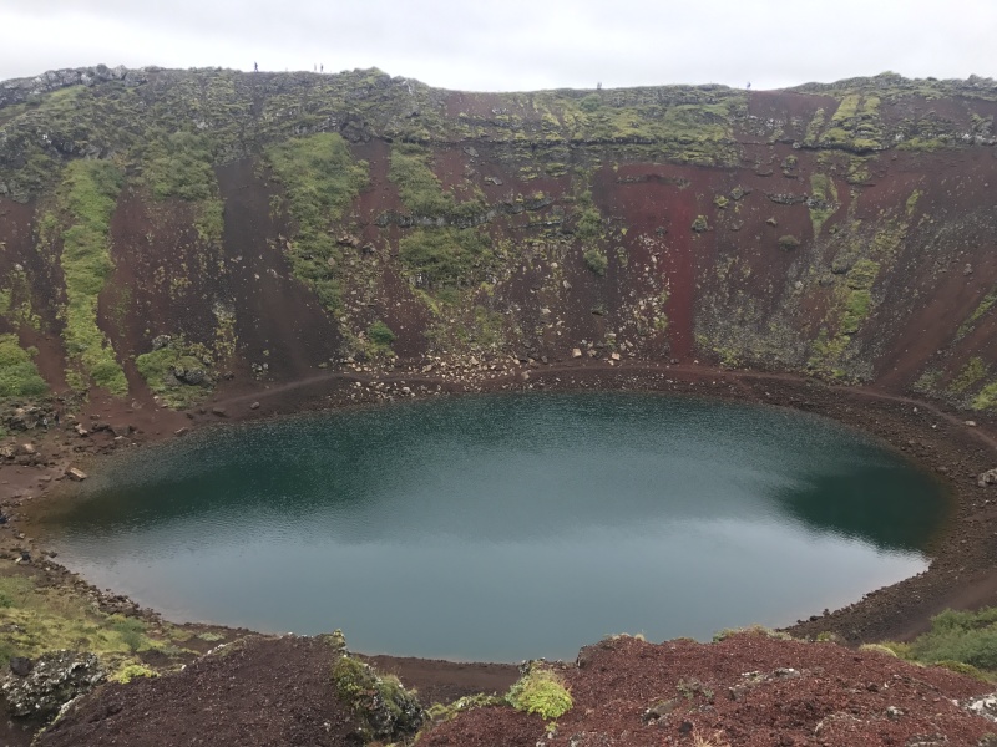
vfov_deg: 49.7
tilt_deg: -15.8
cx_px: 498
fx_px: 806
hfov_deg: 63.4
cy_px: 374
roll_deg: -2.6
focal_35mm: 28
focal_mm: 3.99
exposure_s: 1/100
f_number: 1.8
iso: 25
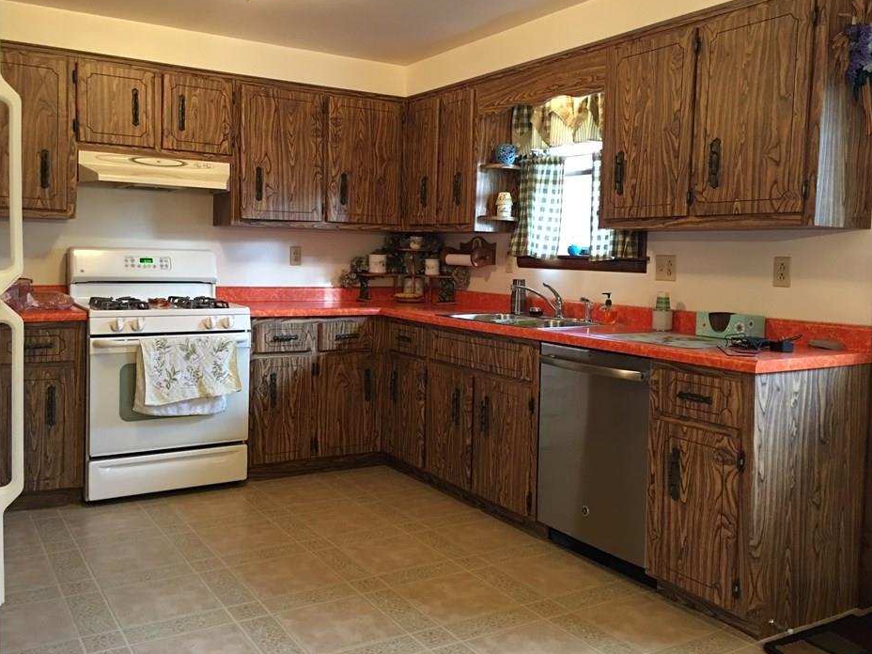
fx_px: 806
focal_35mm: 32
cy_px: 303
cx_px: 401
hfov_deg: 56.7
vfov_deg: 44.1
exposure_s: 1/15
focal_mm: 4.15
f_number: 2.2
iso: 100
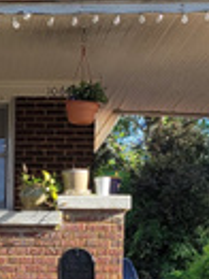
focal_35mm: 153
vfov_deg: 12.5
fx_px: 1234
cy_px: 360
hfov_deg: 9.5
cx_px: -81
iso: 40
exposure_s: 1/609
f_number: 1.8
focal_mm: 5.4
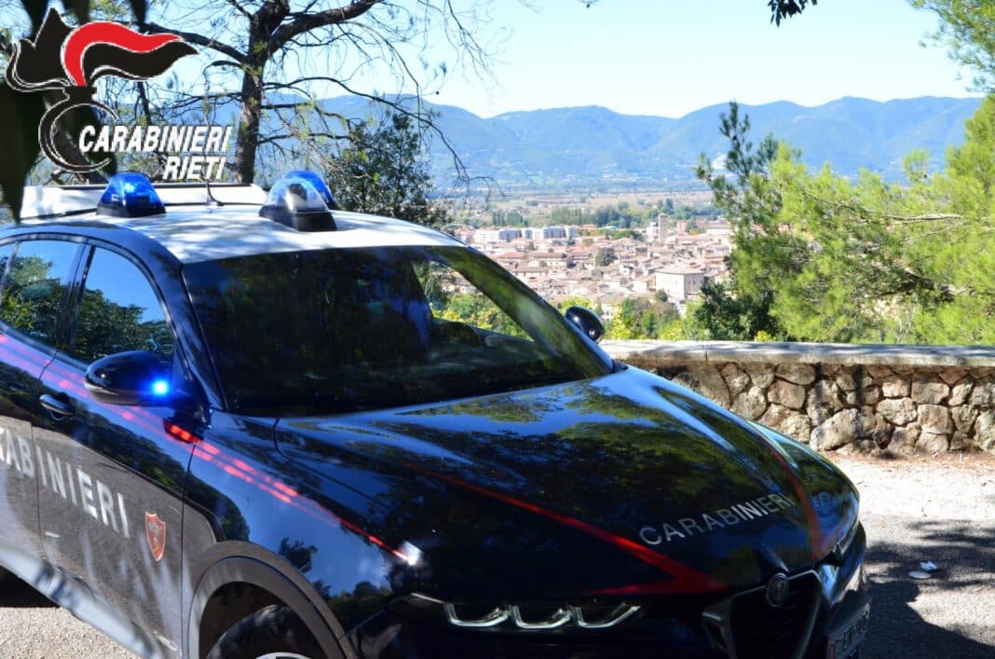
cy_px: 330
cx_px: 498
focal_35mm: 48
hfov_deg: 41.2
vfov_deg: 27.9
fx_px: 1324
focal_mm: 32
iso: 400
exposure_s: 1/200
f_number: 10
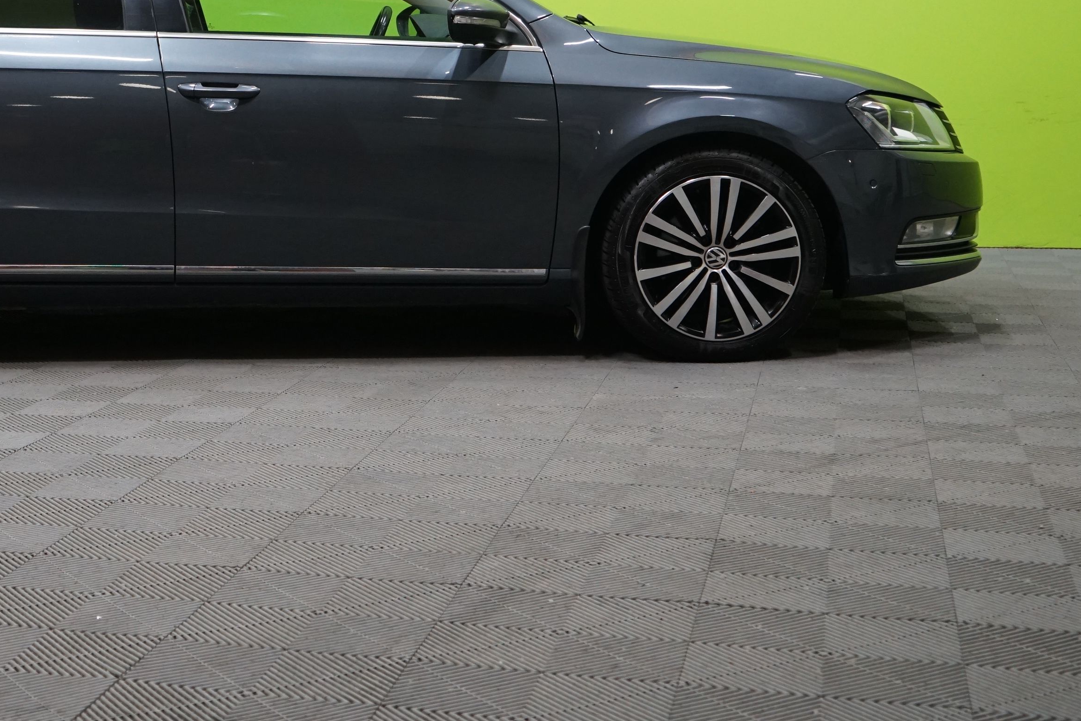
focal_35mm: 61
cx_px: 207
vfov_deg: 21.9
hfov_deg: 32.0
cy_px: 118
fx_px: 1832
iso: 2000
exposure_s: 1/200
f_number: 4.5
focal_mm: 36
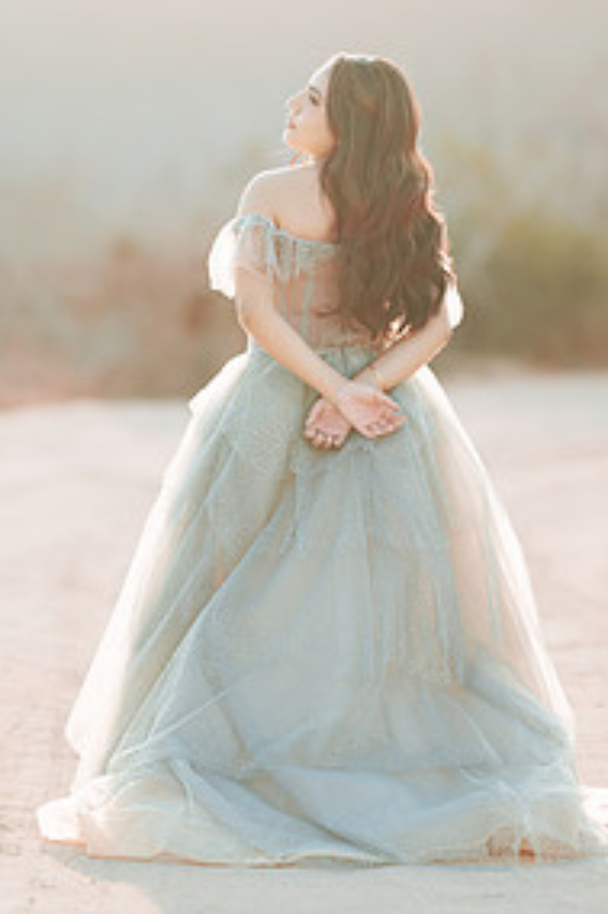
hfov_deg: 6.4
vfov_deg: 9.6
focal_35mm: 214
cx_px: 248
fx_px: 5428
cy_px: 196
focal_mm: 135
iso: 100
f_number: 1.8
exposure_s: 1/2000
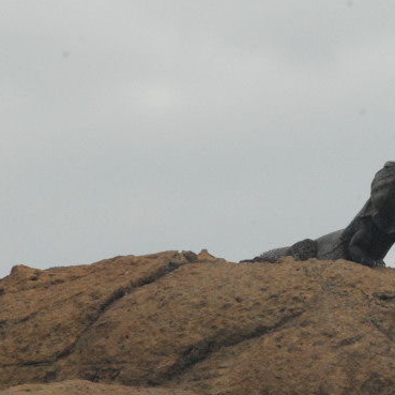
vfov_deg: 2.1
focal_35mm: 830
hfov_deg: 2.1
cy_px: 230
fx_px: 10715
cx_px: 379
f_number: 18
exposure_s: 1/1250
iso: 1600
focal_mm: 300
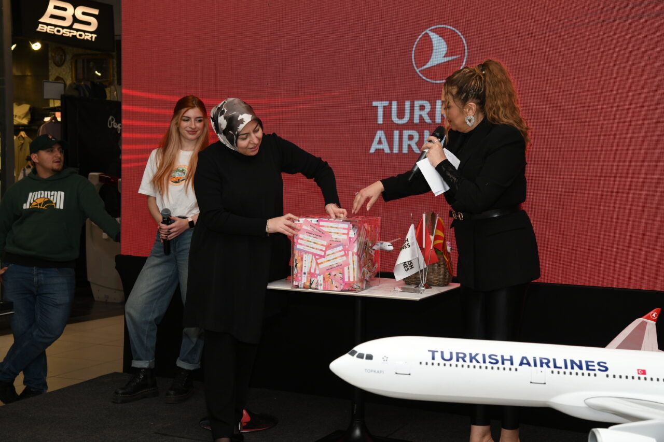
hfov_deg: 36.3
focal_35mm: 55
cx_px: 332
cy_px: 221
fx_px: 1014
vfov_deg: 24.6
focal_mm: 55
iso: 800
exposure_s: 1/100
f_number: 7.1
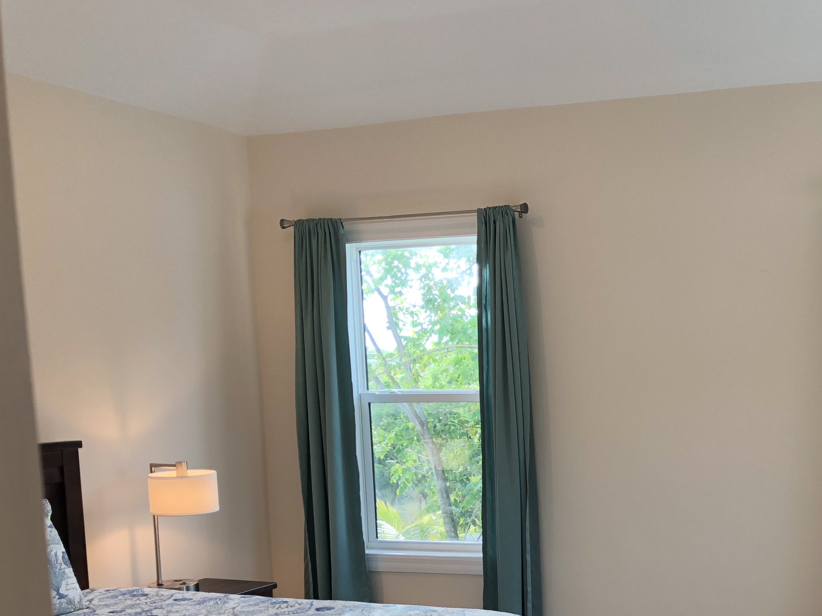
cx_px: 699
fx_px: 1187
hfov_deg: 36.4
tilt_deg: -7.5
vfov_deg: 28.2
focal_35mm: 50
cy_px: 529
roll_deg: +1.7
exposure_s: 1/120
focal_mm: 4
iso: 64
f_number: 1.8
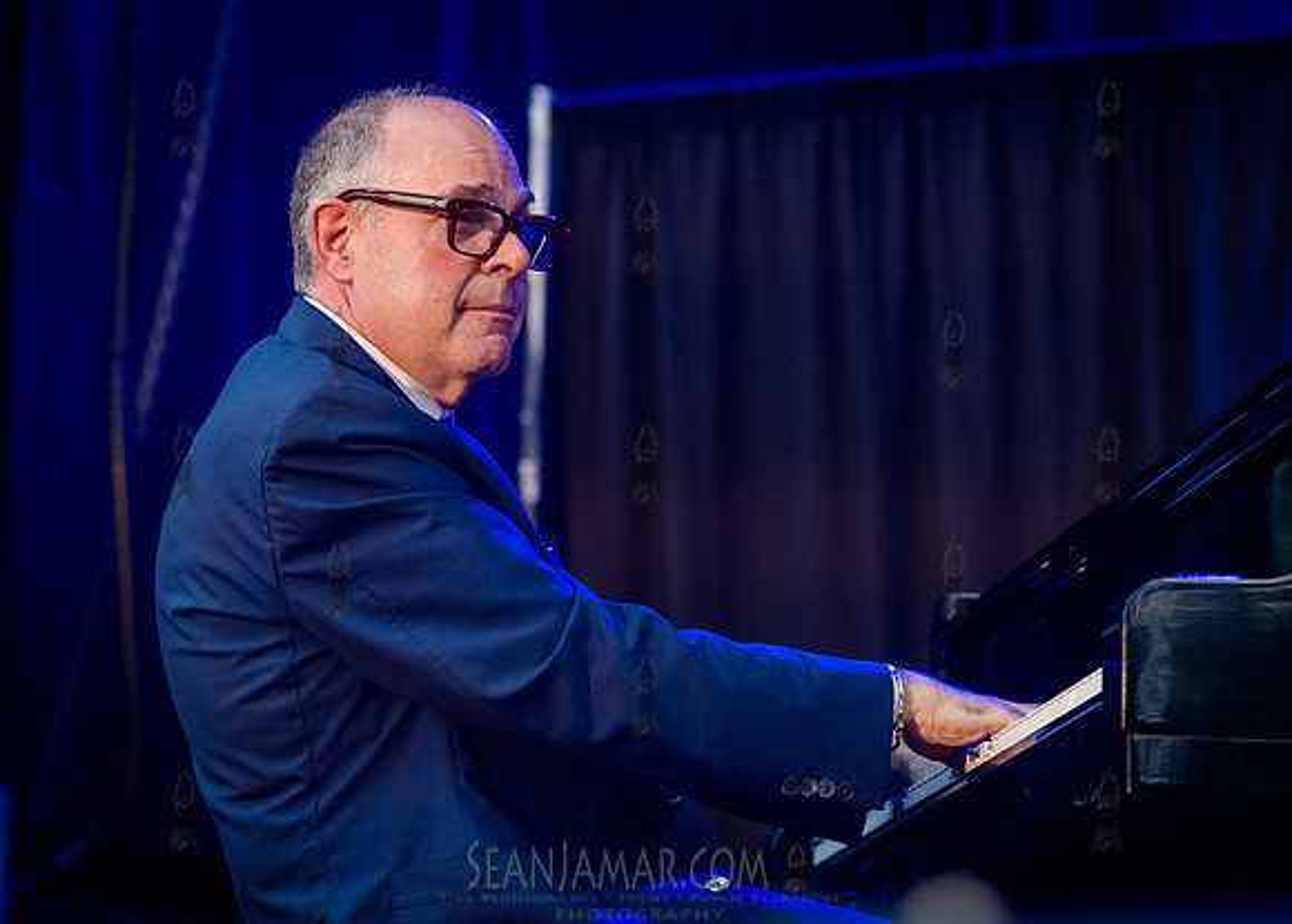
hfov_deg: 16.4
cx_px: 626
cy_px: 299
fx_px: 4477
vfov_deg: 11.8
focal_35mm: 122
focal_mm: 86
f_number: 4
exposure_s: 1/1000
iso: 2500
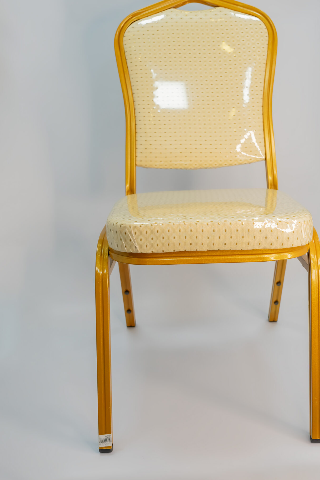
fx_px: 576
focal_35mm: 43
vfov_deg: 44.9
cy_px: 190
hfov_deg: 30.9
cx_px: 201
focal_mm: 34.2
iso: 320
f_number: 5.6
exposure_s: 1/100
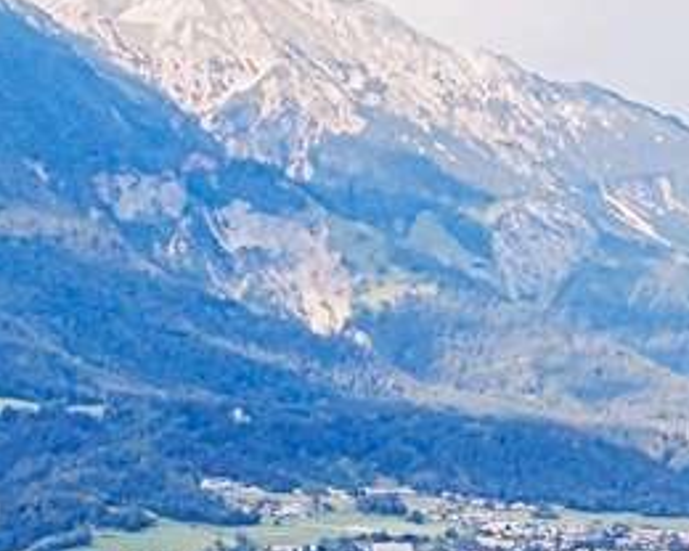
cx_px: 988
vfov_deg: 13.3
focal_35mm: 104
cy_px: 991
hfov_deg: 17.0
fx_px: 2121
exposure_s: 1/3.33
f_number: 22
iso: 100
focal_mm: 16
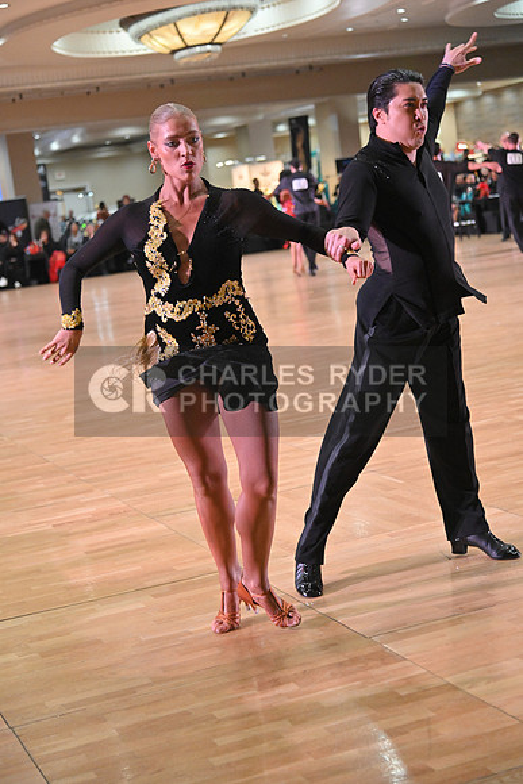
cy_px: 392
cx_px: 262
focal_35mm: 65
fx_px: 1416
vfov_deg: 31.0
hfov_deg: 20.9
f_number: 4
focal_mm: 65
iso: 4000
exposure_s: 1/400
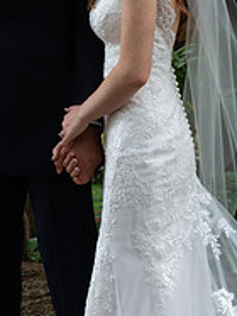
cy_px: 101
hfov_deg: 9.1
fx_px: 1481
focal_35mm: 162
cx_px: 68
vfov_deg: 12.2
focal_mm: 70
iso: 800
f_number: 10
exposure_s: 1/200
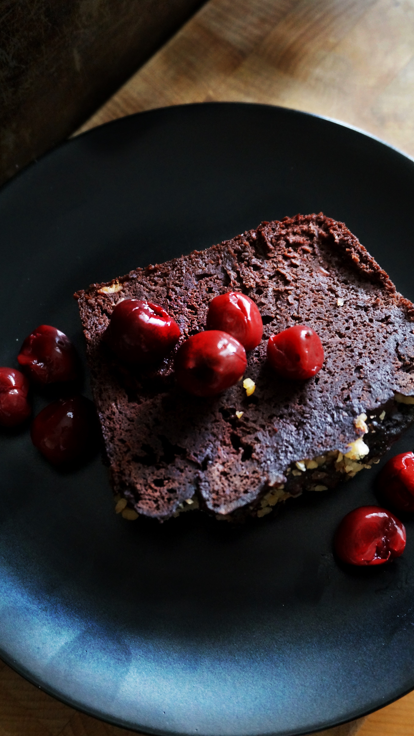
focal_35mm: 37
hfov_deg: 32.4
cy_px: 368
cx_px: 219
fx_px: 713
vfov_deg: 54.6
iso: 3200
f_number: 4.5
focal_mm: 23
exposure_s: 1/20
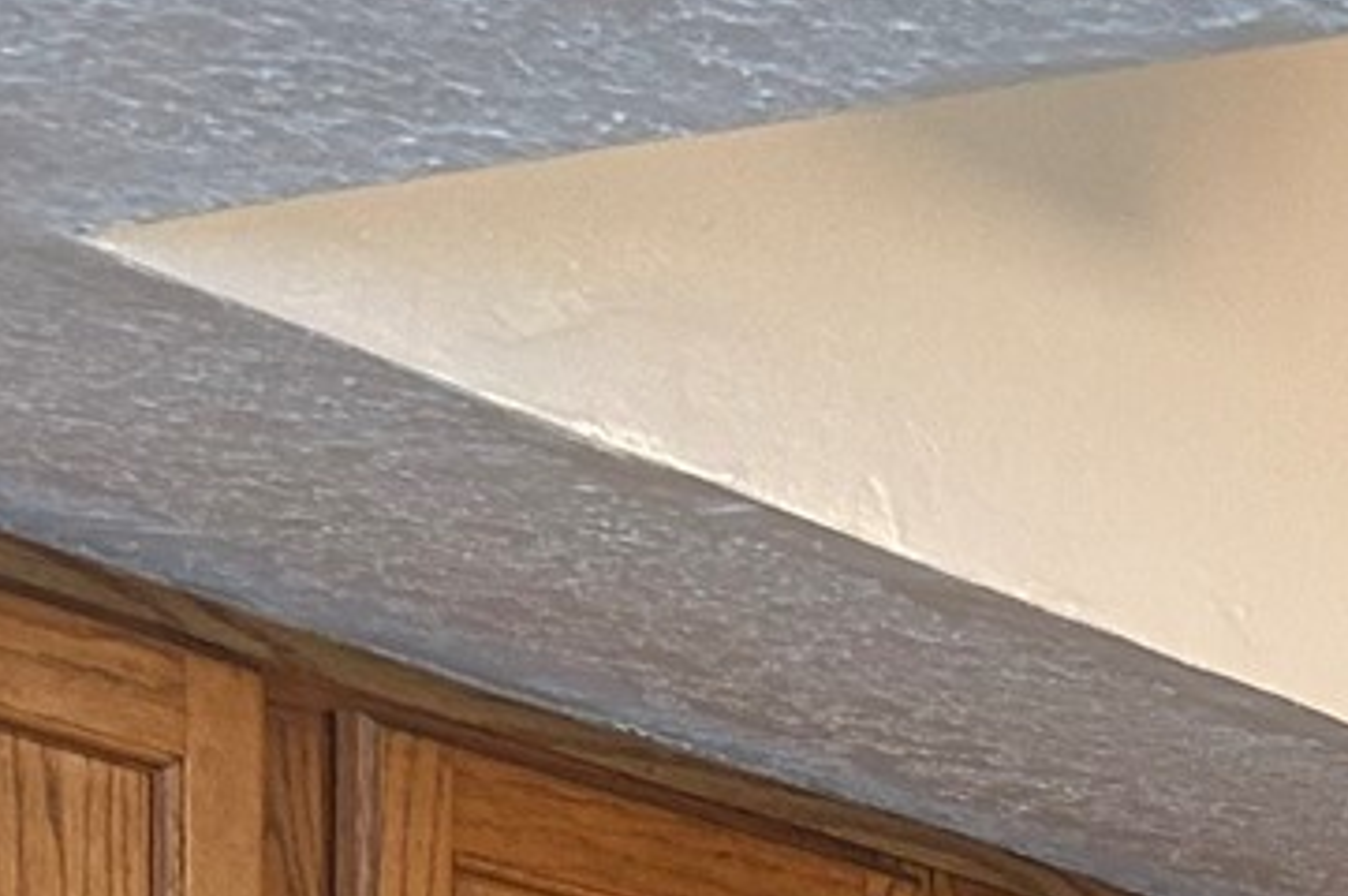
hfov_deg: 13.3
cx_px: 2106
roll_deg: -2.2
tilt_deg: -7.6
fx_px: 5387
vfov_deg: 8.2
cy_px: 2632
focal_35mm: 144
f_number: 1.5
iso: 125
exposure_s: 1/60
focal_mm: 5.7
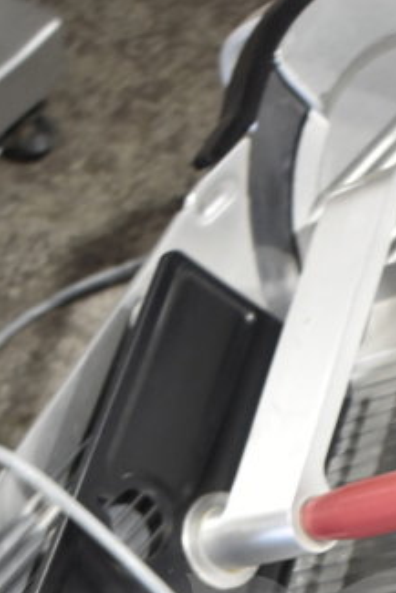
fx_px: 2225
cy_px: 718
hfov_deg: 10.1
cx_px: 349
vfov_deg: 14.7
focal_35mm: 135
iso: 720
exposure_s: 1/50
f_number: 4.5
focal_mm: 32
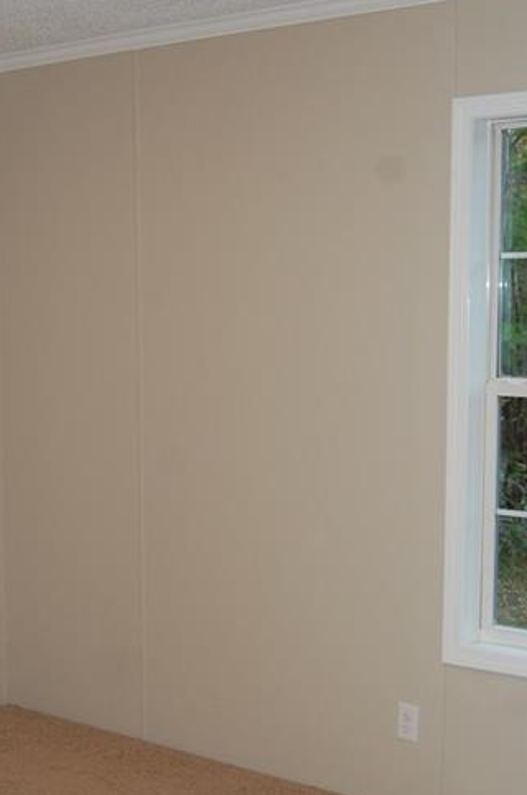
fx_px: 1367
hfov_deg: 21.8
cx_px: 194
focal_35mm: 62
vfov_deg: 32.3
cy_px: 487
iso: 400
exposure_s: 1/60
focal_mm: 26
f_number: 4
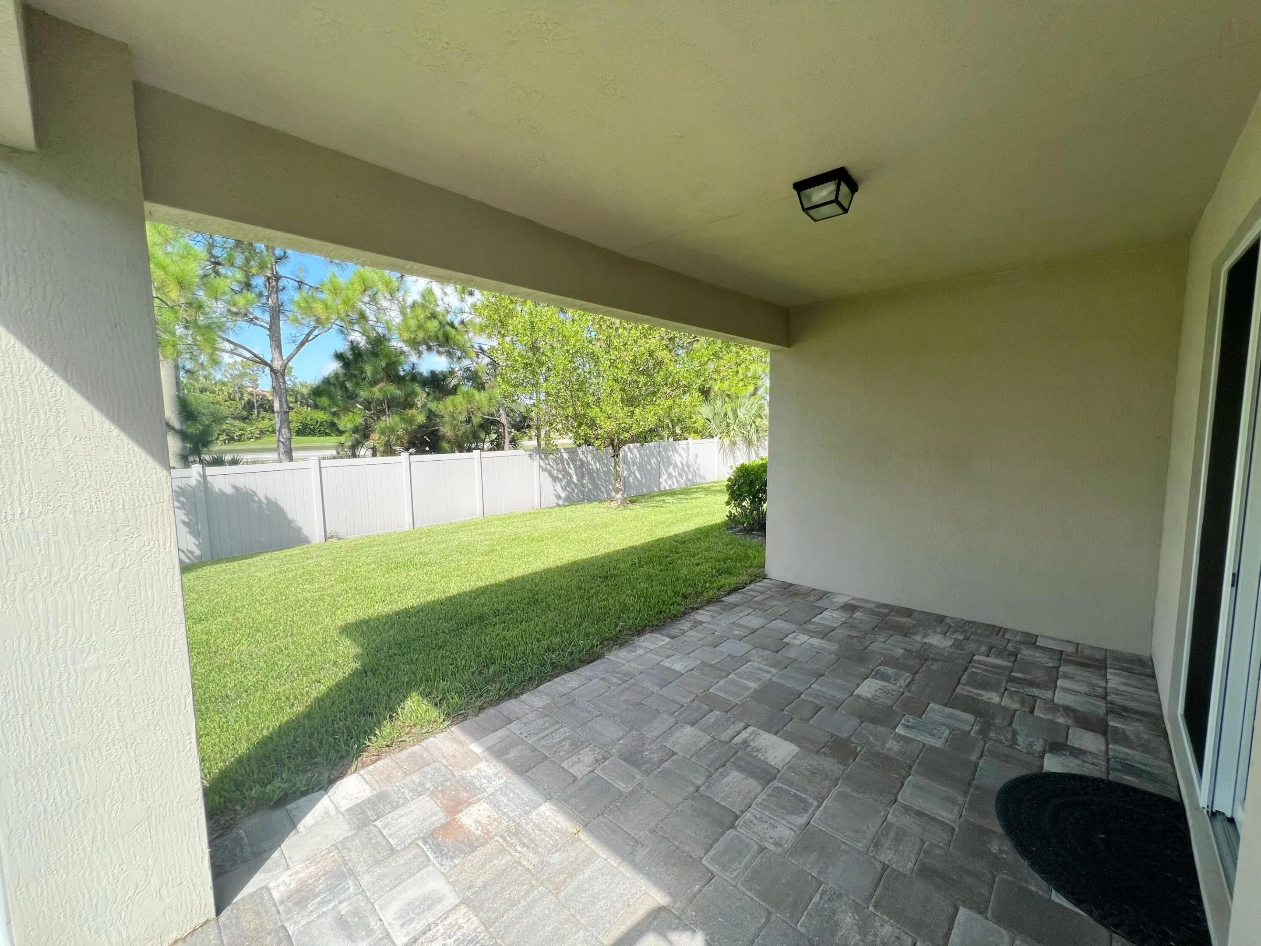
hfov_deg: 106.2
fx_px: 474
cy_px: 473
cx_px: 630
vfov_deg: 89.9
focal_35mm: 13
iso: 32
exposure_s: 1/747
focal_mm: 1.57
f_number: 1.8
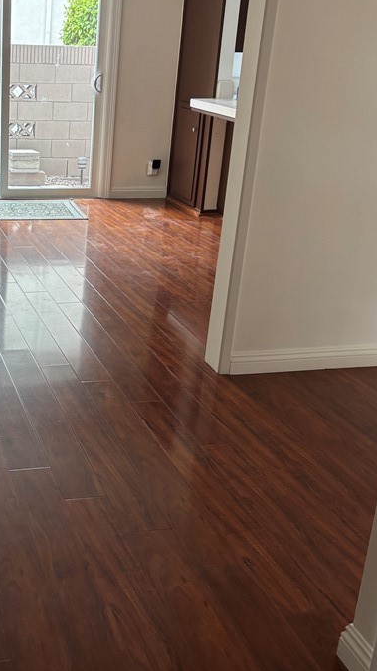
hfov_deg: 26.7
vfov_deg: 47.3
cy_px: 307
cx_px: 36
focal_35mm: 43
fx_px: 765
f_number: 1.6
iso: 125
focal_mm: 5.96
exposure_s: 1/60
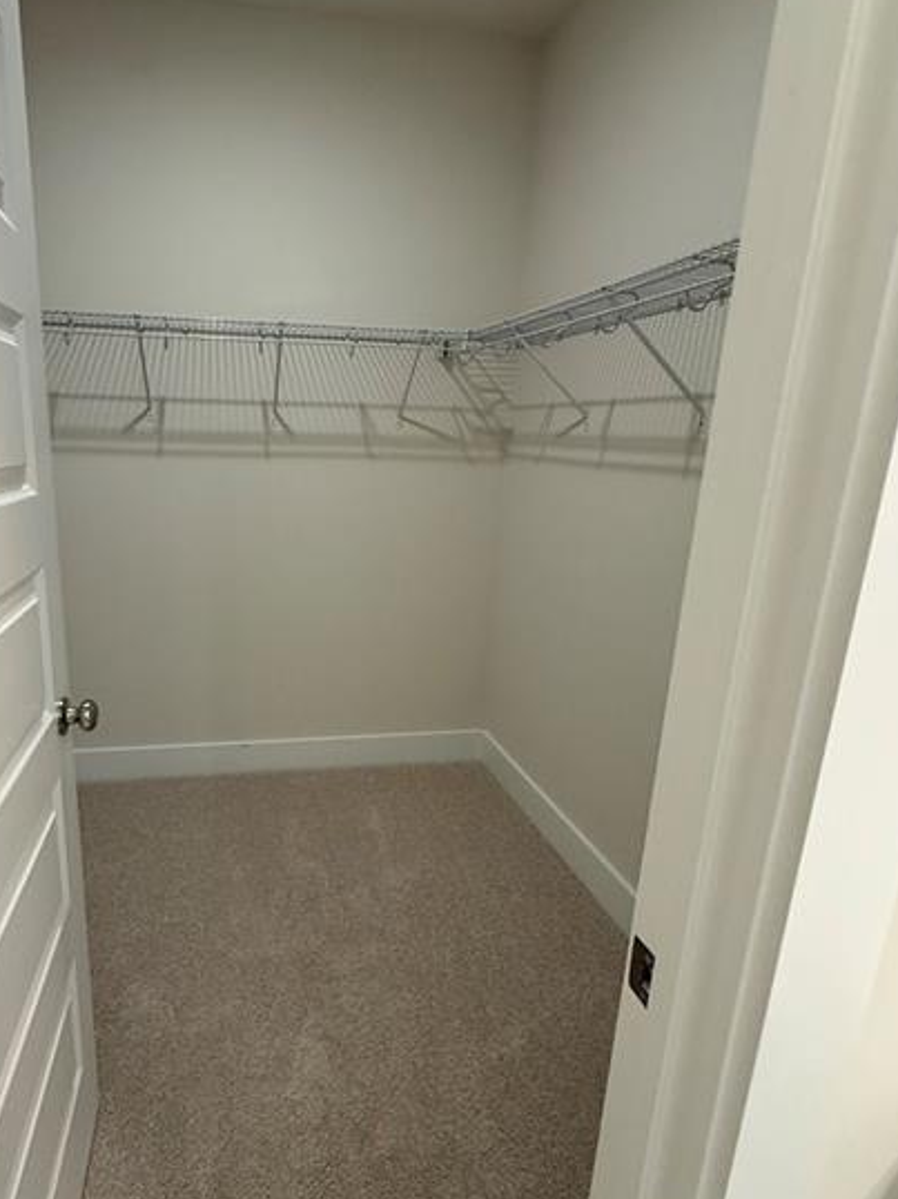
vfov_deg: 81.8
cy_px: 613
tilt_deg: -13.9
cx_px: 325
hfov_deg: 64.8
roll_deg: -2.6
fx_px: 692
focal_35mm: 20
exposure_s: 1/60
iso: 160
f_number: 2.2
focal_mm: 2.22
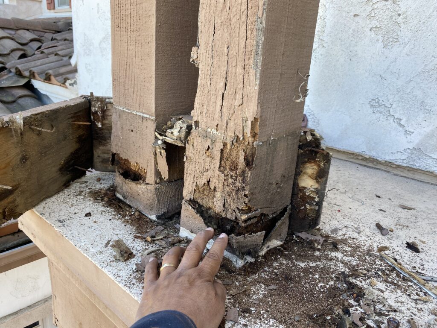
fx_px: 328
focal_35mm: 26
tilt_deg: -18.1
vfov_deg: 53.1
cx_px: 218
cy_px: 164
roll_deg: -4.4
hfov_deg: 67.3
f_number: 1.8
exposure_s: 1/126
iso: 32
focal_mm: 4.25
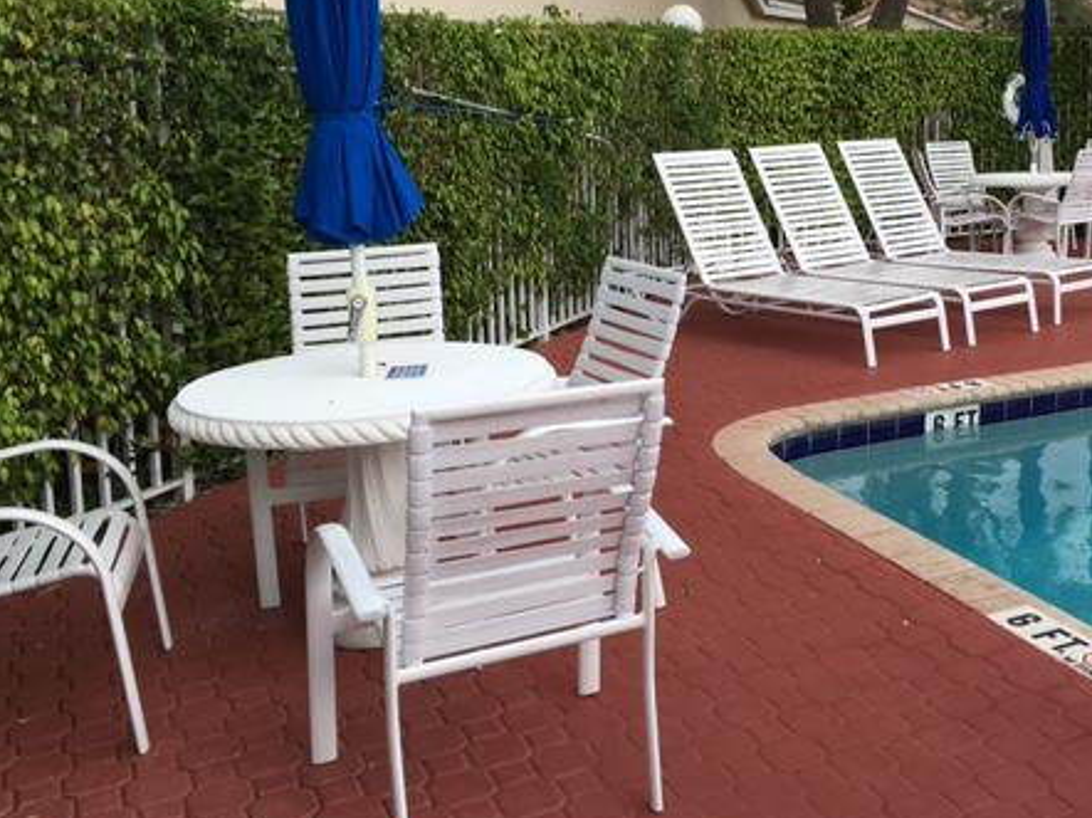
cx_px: 781
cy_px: 262
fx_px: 1324
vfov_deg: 34.0
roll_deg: +1.0
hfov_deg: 43.8
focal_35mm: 42
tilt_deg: -6.2
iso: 25
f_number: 2.2
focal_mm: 4.15
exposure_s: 1/1399
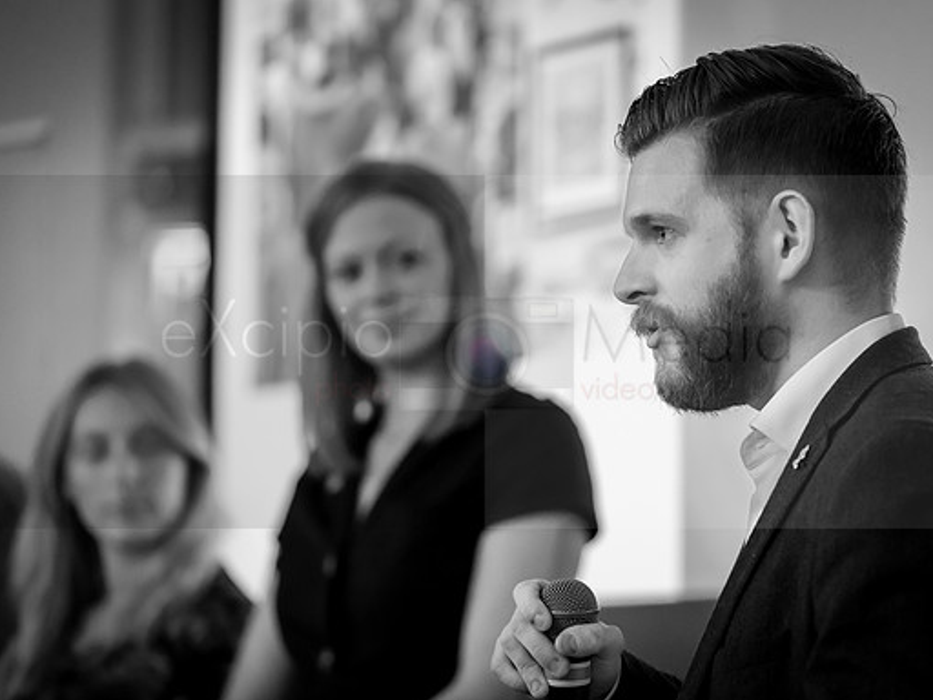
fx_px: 3908
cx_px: 487
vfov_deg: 10.2
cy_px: 351
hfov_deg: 13.6
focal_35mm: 145
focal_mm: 133
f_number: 2.8
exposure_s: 1/160
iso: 5000
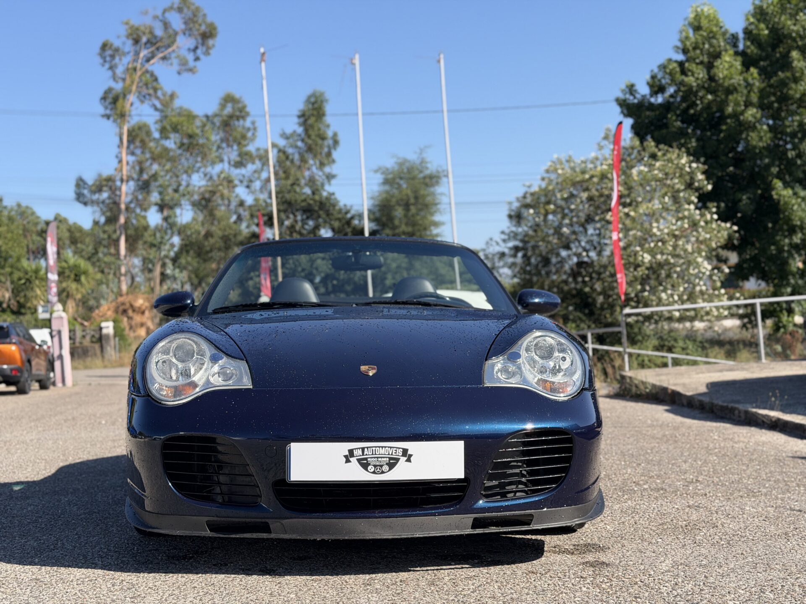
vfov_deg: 30.3
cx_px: 403
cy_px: 302
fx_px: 1118
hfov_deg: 39.7
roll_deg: +3.7
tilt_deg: +0.1
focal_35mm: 48
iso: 80
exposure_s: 1/2976
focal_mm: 6.76
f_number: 1.78
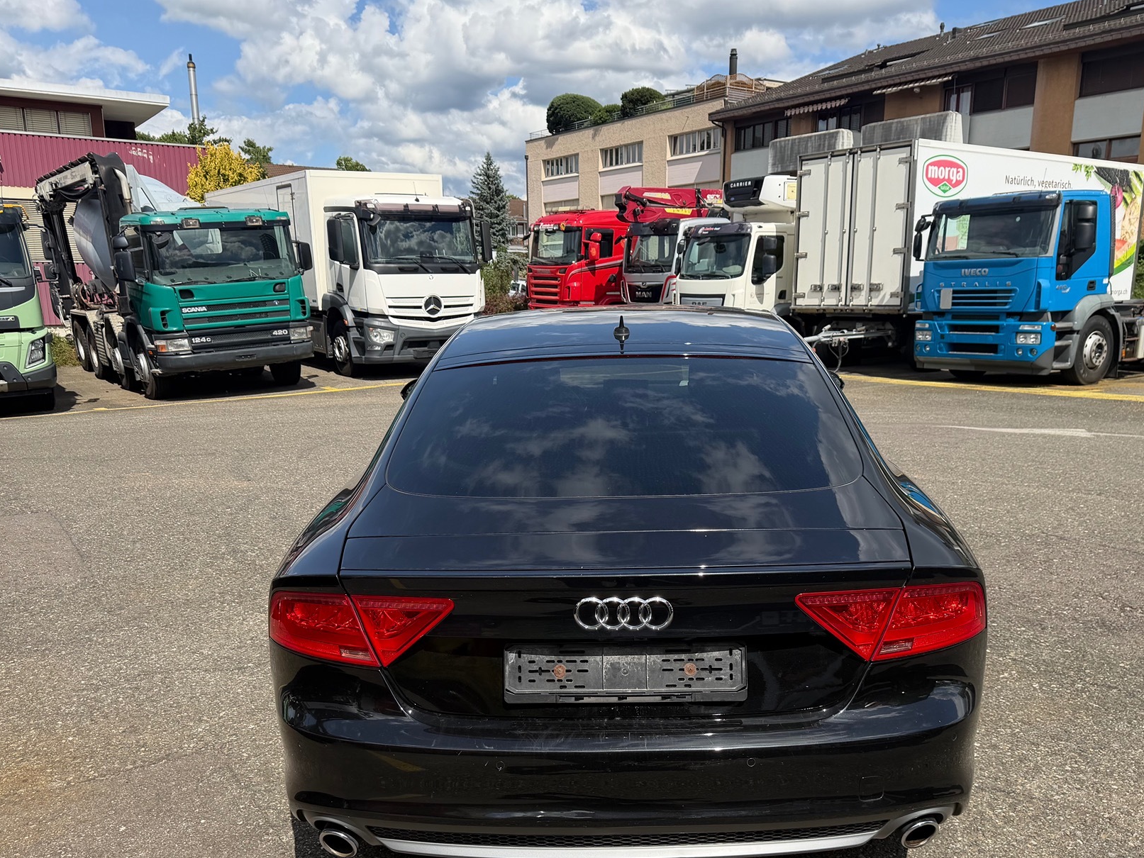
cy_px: 535
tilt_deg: -14.1
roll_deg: +0.0
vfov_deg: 46.4
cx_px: 618
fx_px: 992
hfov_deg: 59.9
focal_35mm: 30
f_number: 1.78
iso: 80
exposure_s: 1/3953
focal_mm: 6.76
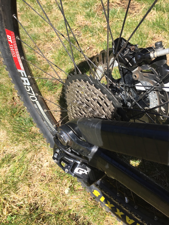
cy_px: 112
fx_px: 189
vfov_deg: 61.7
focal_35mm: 29
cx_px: 84
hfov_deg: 48.2
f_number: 2.2
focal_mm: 4.15
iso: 32
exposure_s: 1/1163
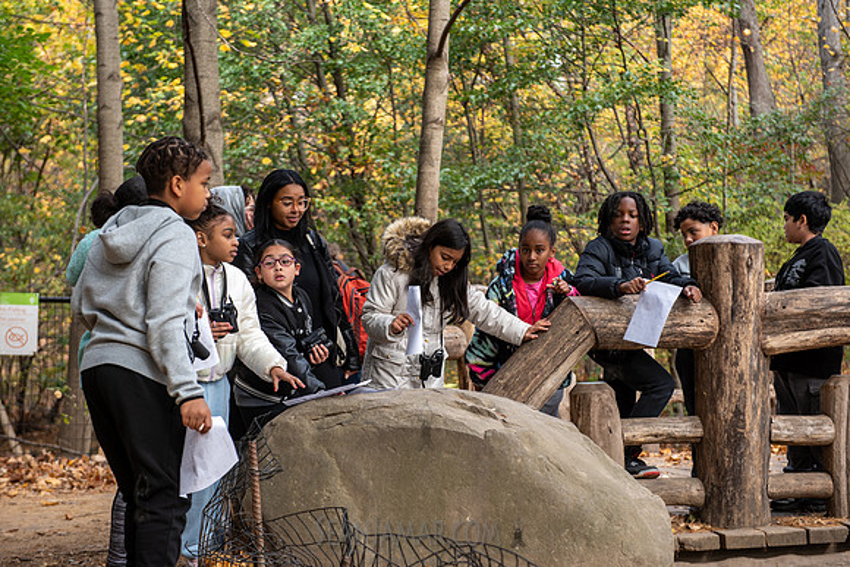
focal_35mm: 70
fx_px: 1653
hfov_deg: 28.8
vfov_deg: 19.5
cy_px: 284
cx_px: 425
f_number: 4
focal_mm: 70
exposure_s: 1/160
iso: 160
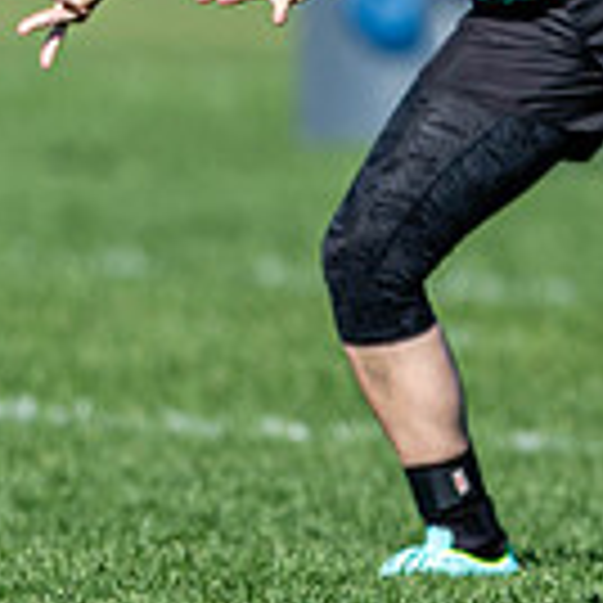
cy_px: 80
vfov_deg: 0.7
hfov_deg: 0.7
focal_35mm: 2682
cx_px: 615
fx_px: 52857
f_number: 2.8
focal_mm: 400
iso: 100
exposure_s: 1/2500
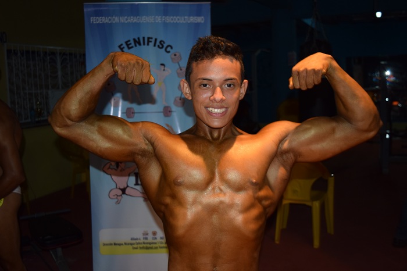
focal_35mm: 38
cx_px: 204
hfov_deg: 51.3
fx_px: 424
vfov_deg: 35.5
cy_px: 136
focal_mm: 25
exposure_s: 1/50
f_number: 4
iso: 400
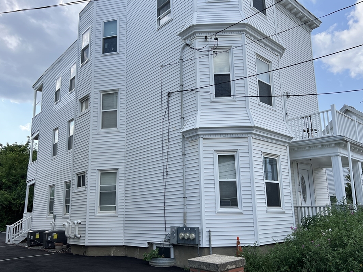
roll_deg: +2.2
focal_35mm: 29
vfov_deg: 48.2
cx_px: 188
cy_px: 147
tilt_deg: +11.7
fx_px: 304
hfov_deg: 61.6
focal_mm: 5.7
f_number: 1.5
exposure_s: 1/2571
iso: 50
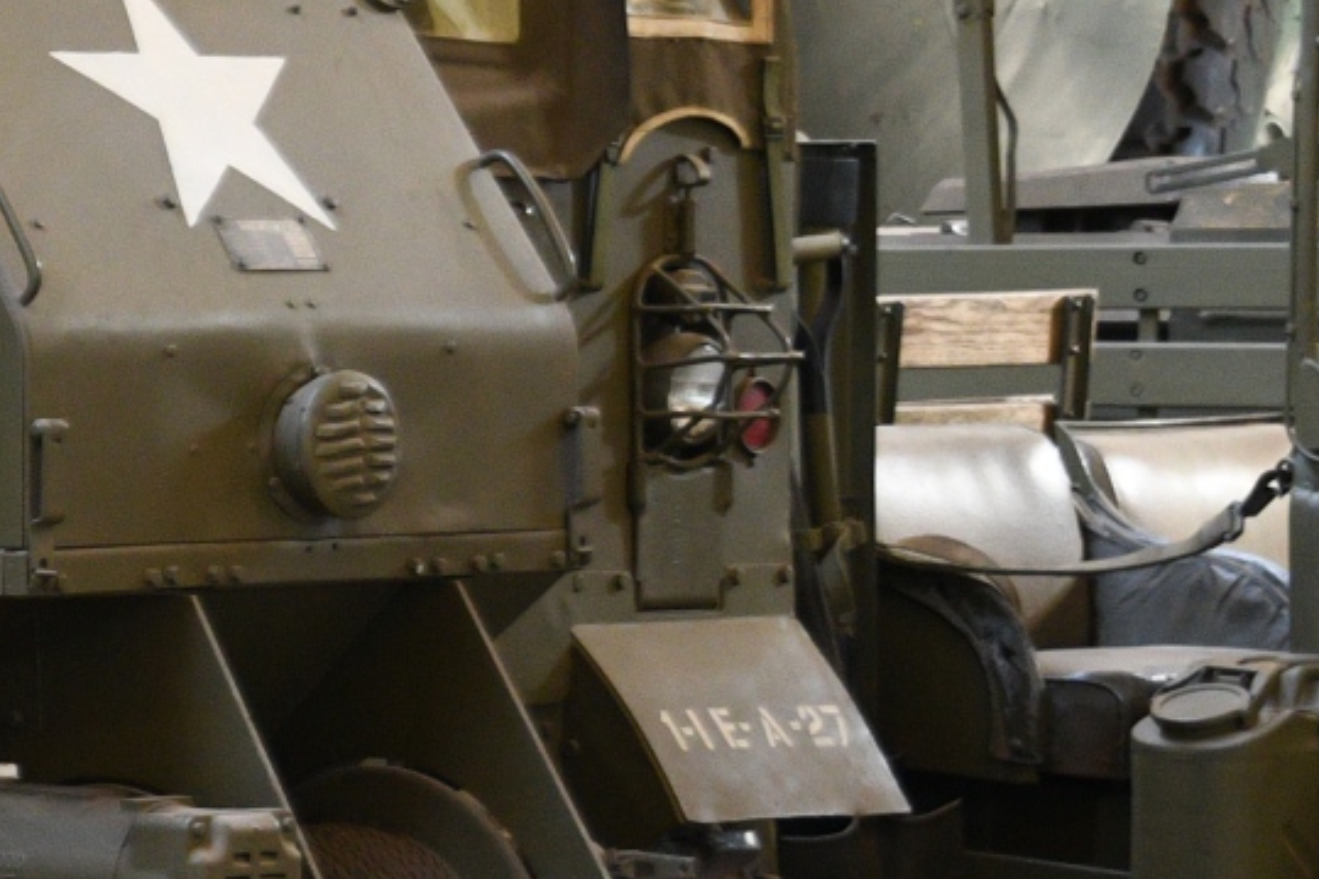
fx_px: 6849
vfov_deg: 7.3
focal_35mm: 187
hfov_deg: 9.9
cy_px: 487
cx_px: -1586
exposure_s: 1/60
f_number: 4
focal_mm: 28
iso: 1000
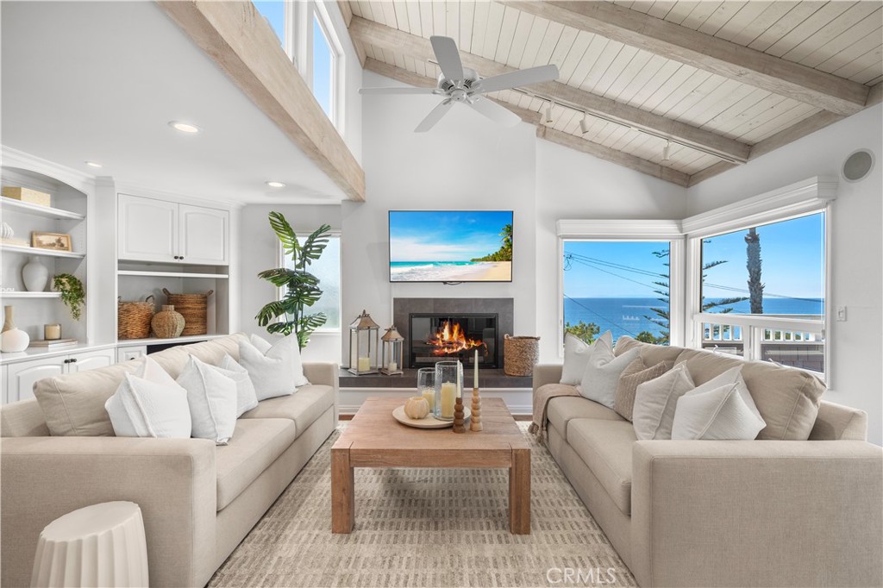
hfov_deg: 100.4
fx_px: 368
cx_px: 442
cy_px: 294
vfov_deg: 77.3
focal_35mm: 15
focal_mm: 15
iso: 500
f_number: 8
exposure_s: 1/8
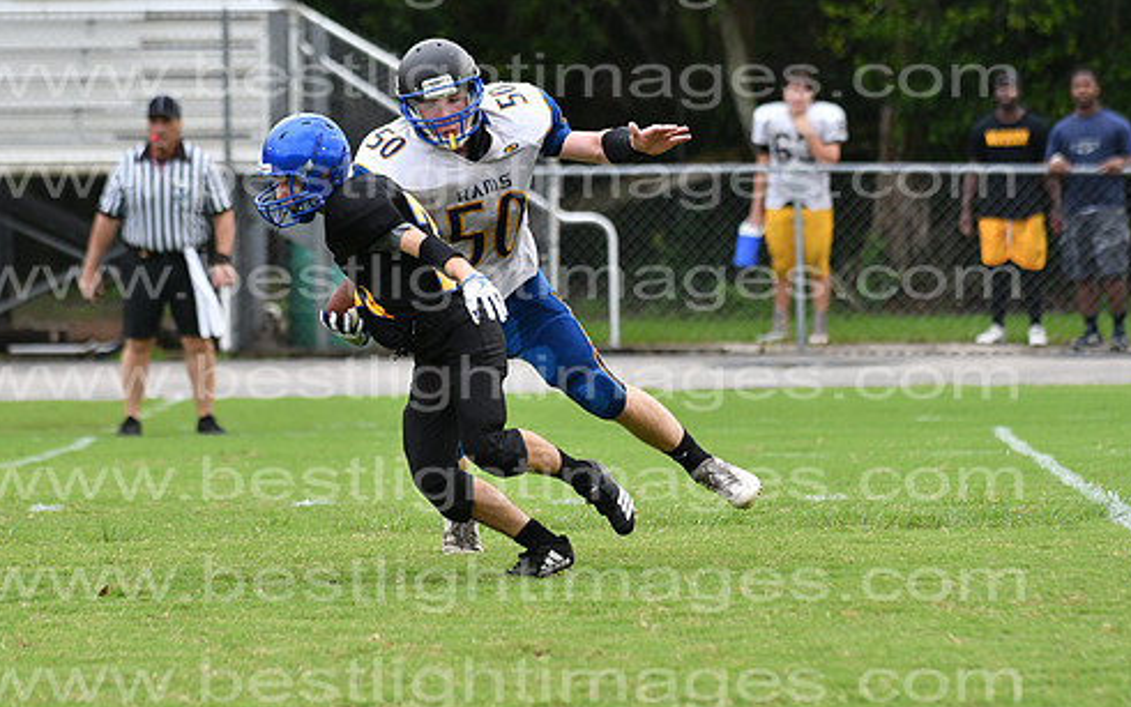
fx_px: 7799
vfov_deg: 5.2
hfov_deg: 8.3
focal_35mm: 253
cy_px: 333
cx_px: 502
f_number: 3.5
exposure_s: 1/1600
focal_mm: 140
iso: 800
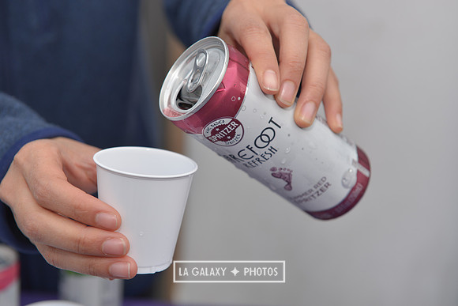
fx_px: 789
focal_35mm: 62
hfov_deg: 32.4
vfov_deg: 21.9
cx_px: 229
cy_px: 153
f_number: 5
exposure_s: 1/640
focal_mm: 62
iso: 200
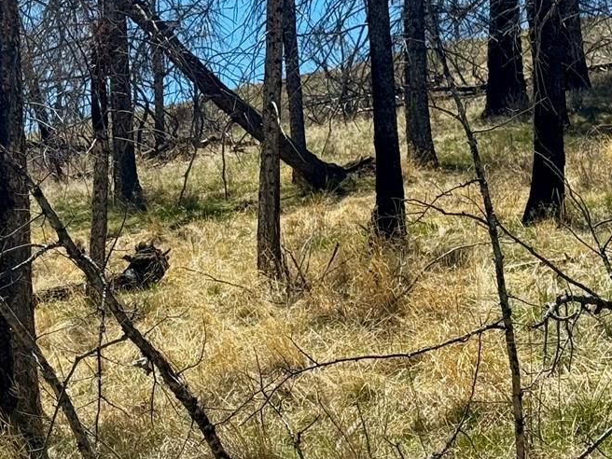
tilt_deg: +8.7
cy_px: 175
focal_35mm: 117
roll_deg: -3.1
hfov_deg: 16.8
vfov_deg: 12.7
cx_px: 162
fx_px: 2069
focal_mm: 6.76
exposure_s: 1/3096
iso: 64
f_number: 1.78
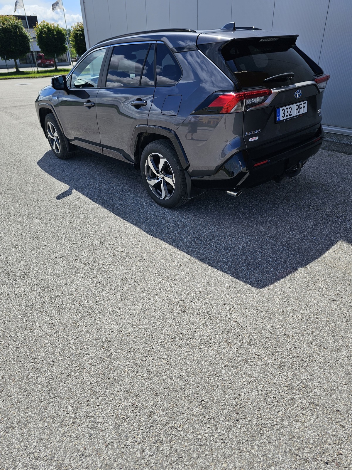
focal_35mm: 23
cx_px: 176
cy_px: 235
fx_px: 312
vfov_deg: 73.9
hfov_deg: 58.9
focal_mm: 6.3
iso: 10
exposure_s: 1/845
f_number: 1.7
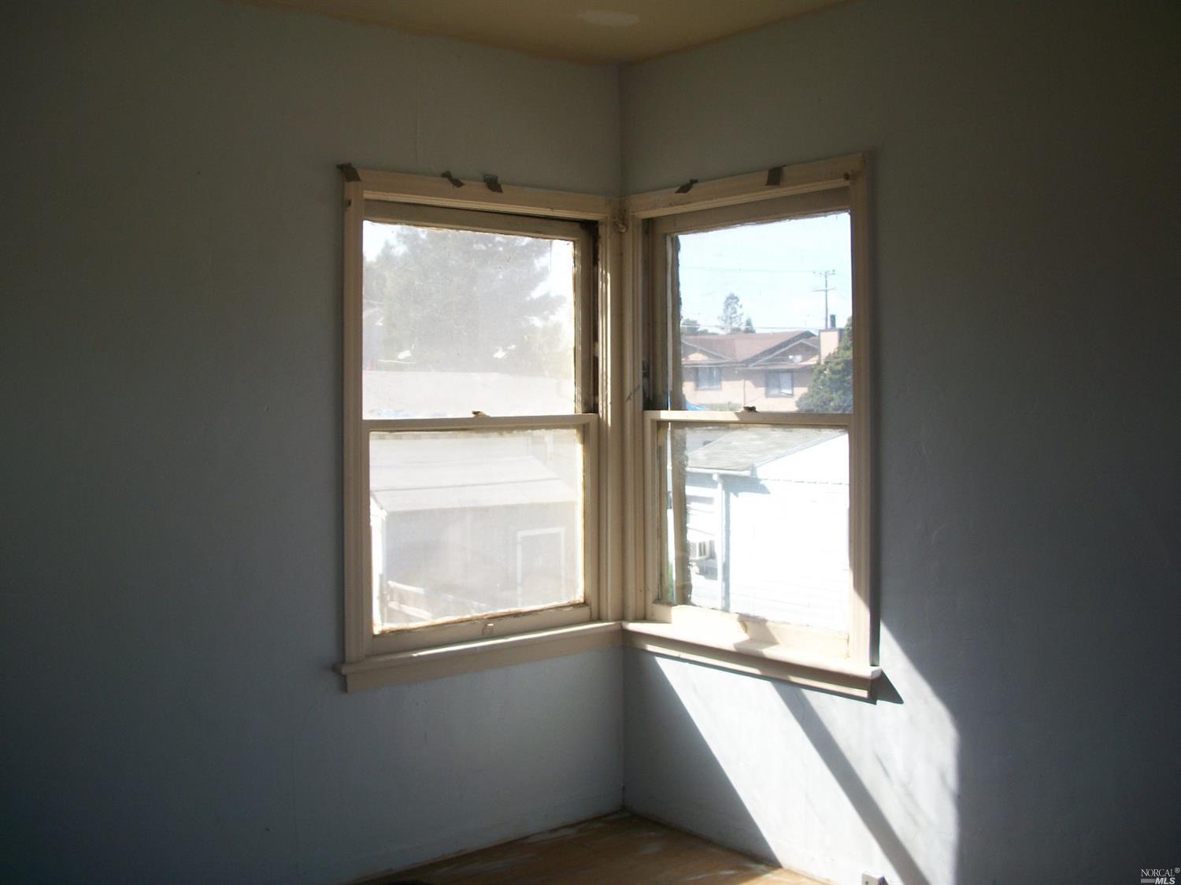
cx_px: 590
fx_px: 1194
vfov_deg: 40.7
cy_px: 442
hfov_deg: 52.6
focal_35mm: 35
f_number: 3.1
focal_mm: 6.3
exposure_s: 1/250
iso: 80
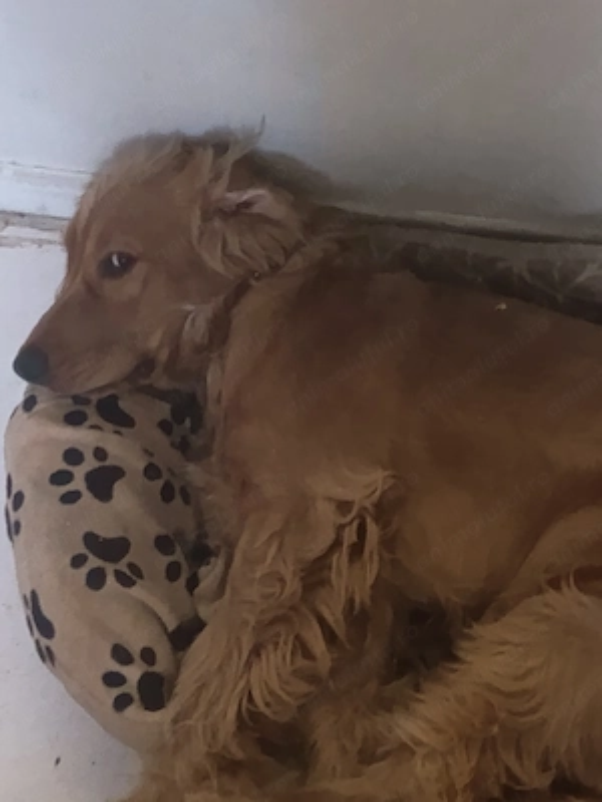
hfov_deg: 24.0
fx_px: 1414
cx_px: 301
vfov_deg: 31.7
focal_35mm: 61
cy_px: 401
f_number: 1.7
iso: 12800
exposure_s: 1/15
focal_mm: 5.27
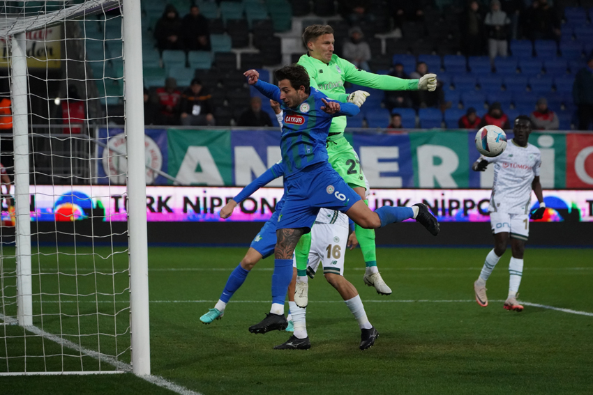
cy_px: 198
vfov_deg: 5.7
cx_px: 296
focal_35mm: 241
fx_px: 3970
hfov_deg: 8.5
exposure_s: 1/2000
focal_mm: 241
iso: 8000
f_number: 5.6
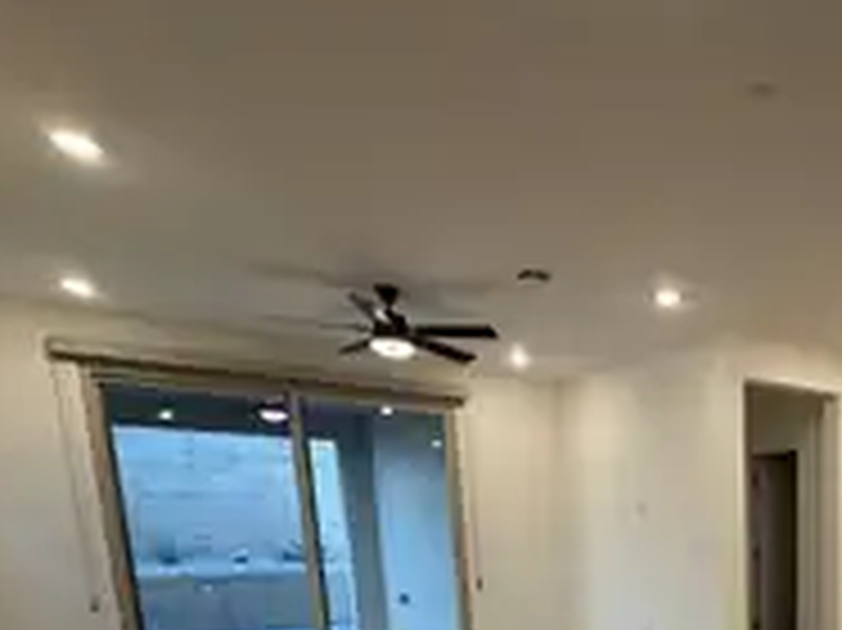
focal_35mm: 30
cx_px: 770
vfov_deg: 39.9
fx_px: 729
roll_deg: +0.8
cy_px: 657
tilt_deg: -10.3
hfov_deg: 52.2
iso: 250
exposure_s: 1/120
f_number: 2.2
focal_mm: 2.22
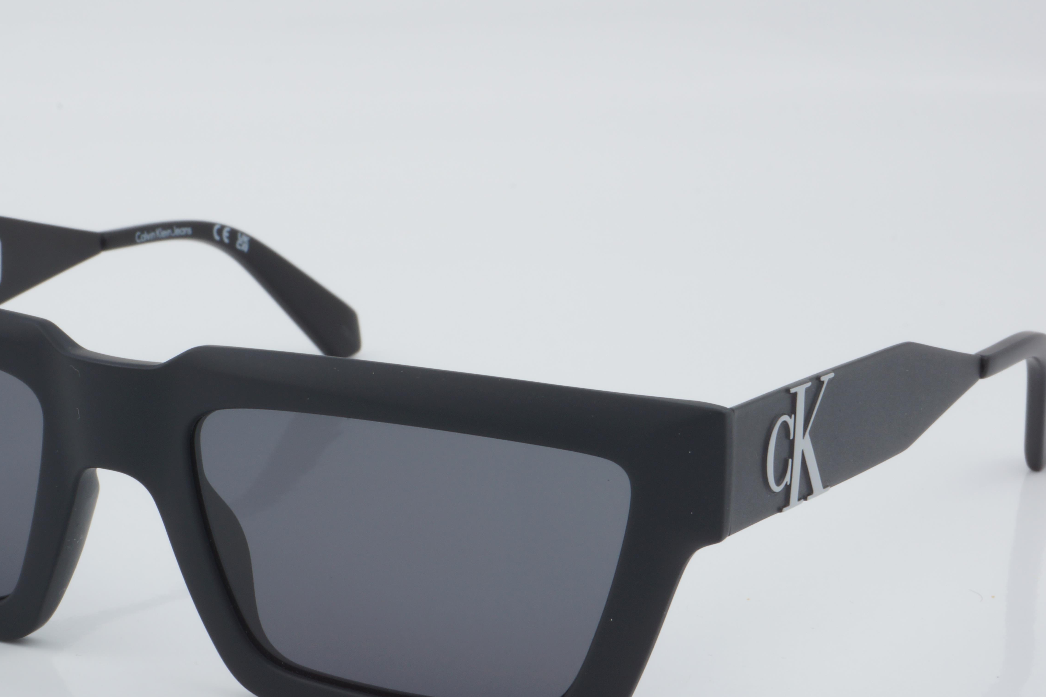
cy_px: 459
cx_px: 394
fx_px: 2876
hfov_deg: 20.6
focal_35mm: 99
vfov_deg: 13.8
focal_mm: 50
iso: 100
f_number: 32
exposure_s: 1/4
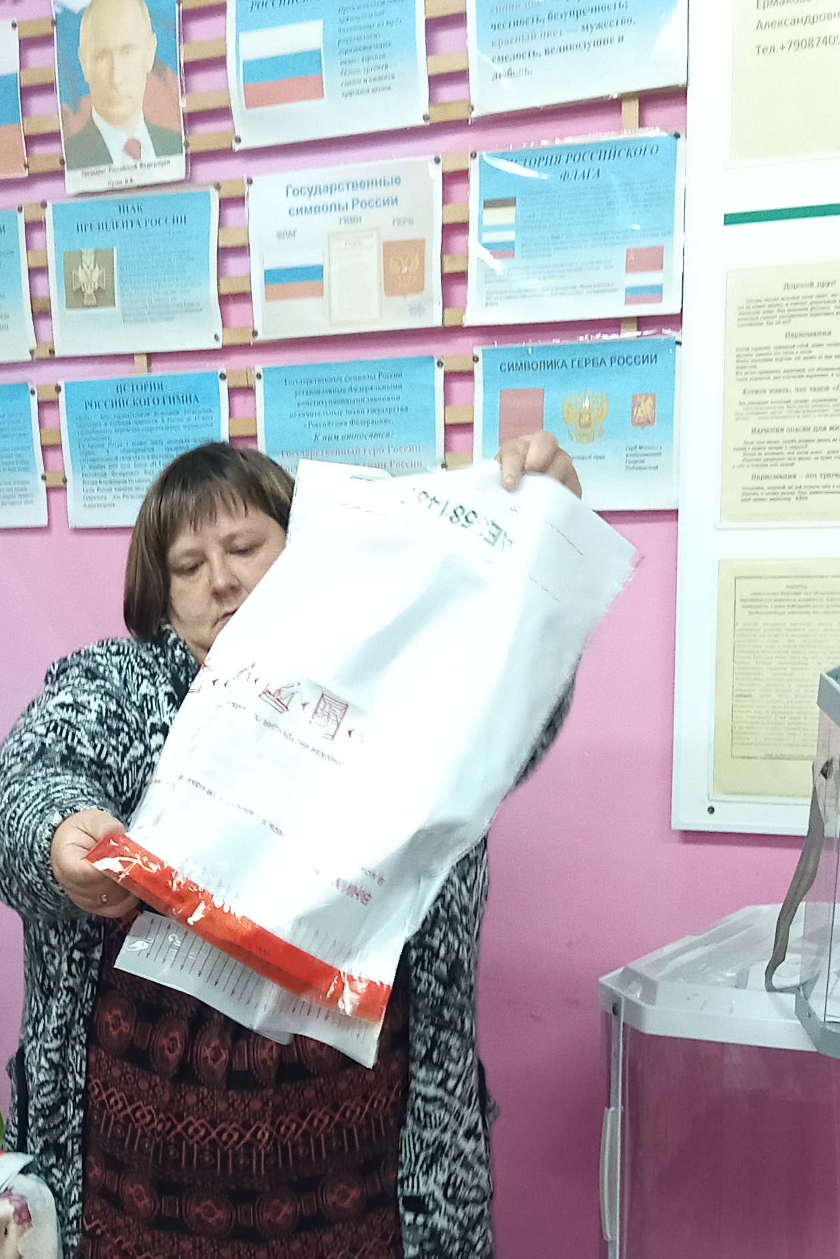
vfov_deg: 33.6
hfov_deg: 23.8
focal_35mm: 57
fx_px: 1994
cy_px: 1082
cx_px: 353
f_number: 1.8
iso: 1225
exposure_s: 1/33.3
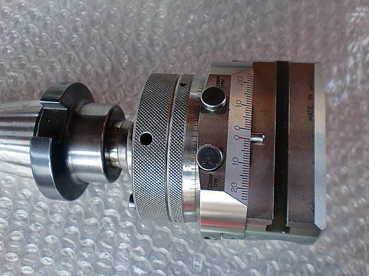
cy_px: 138
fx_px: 373
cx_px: 184
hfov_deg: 52.6
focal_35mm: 35
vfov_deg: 40.7
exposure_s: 1/60
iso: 64
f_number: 3.1
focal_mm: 6.3
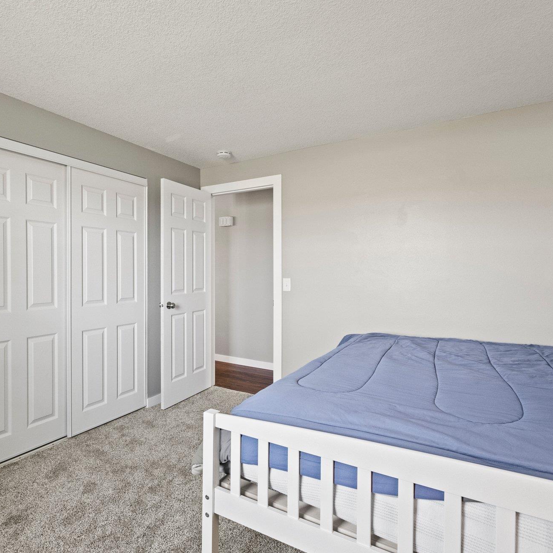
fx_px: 361
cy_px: 274
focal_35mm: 20
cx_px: 219
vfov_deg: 74.8
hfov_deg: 73.9
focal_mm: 10
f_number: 4
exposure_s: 1/10
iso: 800
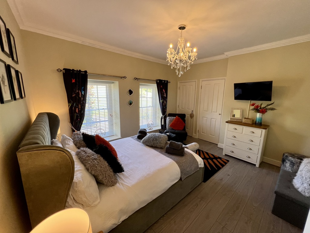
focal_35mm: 13
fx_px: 116
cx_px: 155
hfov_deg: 106.2
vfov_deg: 89.9
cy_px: 116
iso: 80
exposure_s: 1/100
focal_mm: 1.57
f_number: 1.8
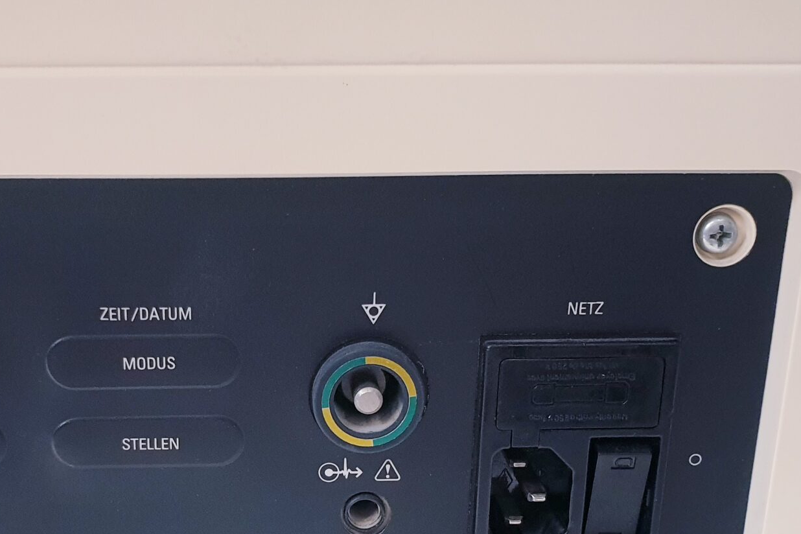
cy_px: 471
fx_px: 1246
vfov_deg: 23.6
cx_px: 250
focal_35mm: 56
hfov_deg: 35.2
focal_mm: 4.3
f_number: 2.4
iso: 160
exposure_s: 1/50
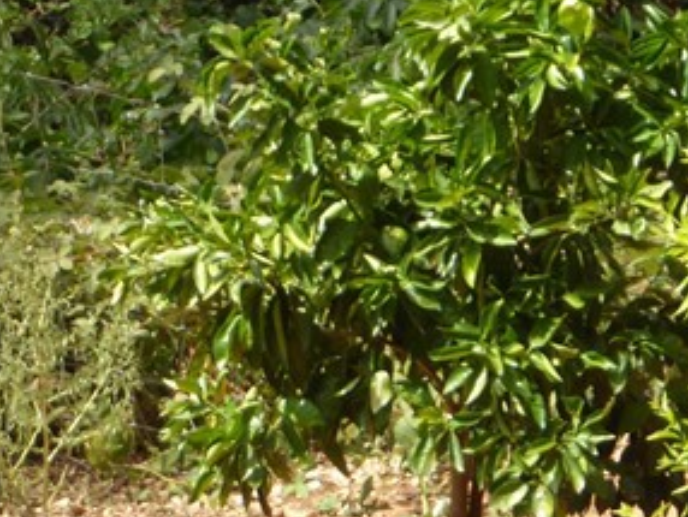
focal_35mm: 919
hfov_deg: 2.2
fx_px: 18281
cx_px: 592
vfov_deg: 1.6
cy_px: 101
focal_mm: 41.4
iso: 100
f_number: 5.6
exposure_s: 1/125
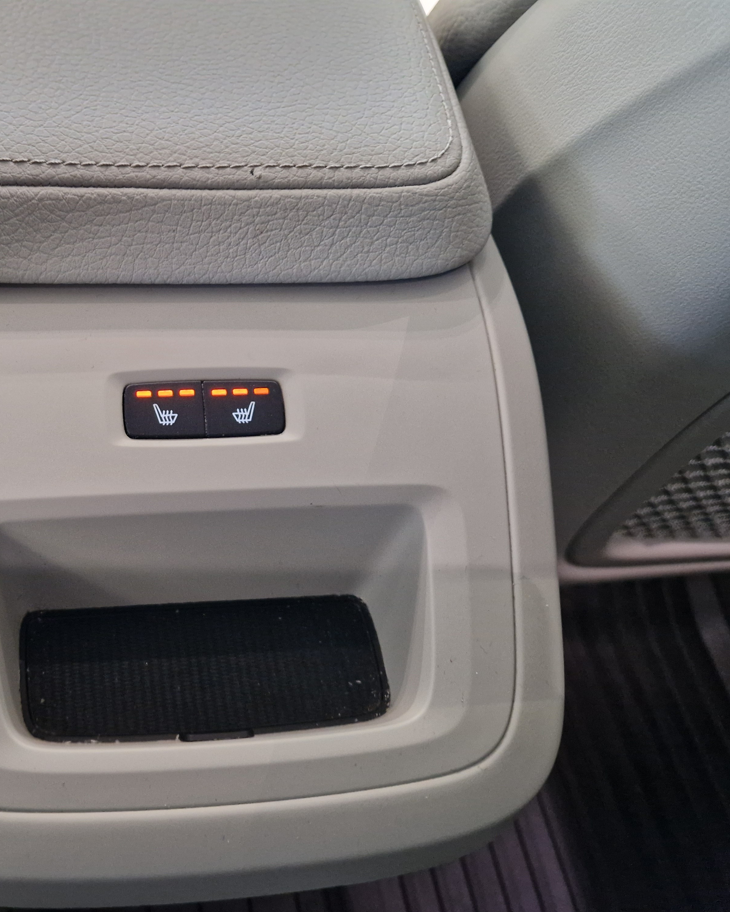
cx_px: 129
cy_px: 456
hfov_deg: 45.6
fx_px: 810
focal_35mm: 30
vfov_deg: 58.8
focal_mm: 5.4
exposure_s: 1/50
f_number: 1.8
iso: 640
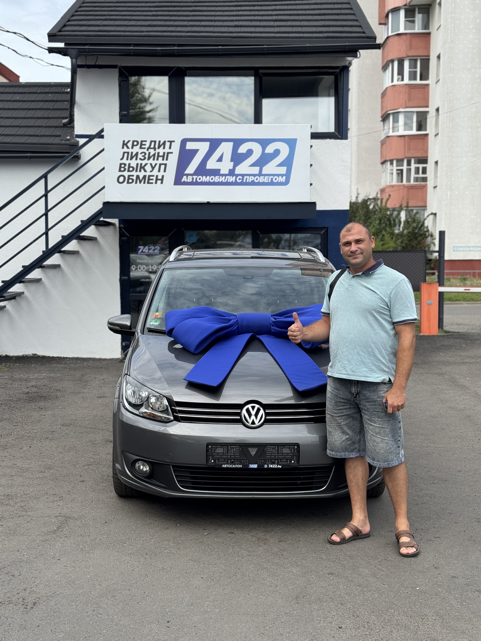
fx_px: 889
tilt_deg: -3.7
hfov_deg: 30.3
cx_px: 240
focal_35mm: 48
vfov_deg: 39.7
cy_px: 320
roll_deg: +0.4
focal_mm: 6.76
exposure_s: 1/2331
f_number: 1.78
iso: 64
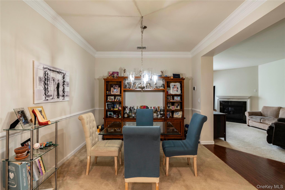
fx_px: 135
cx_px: 142
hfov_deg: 93.3
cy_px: 95
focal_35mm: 17
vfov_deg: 70.4
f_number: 9
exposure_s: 1/2.5
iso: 400
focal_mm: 17
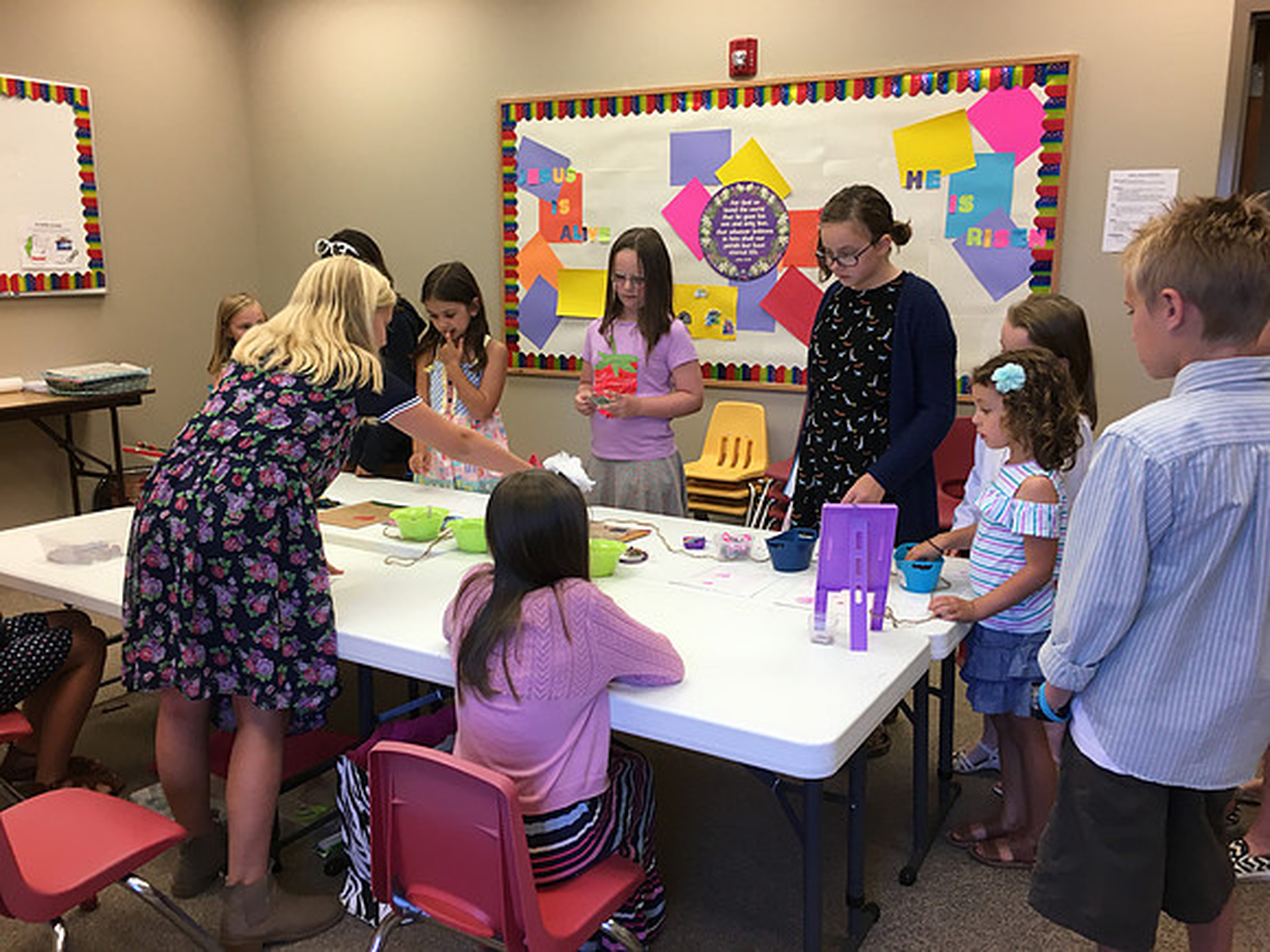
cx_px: 635
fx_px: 1064
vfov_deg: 48.2
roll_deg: -0.2
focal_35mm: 29
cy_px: 476
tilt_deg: -12.2
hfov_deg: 61.7
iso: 32
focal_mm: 4.15
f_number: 2.2
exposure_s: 1/40
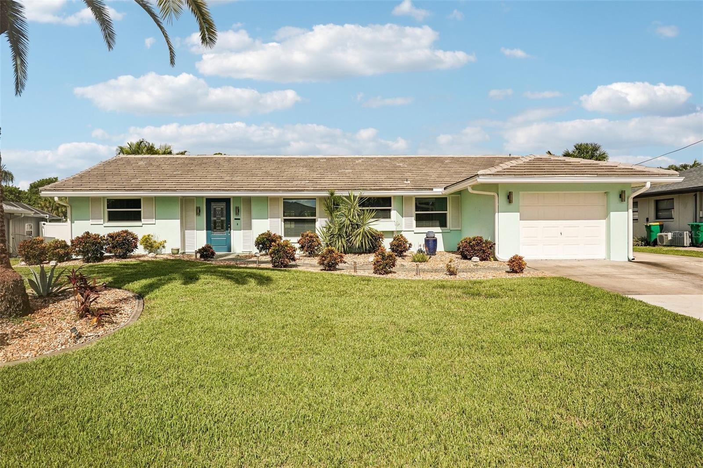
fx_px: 478
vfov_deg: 52.2
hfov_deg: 72.6
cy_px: 234
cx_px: 352
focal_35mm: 24
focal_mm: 24.5
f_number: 8
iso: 400
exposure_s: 1/1600
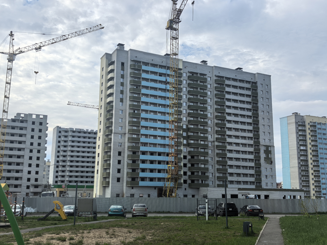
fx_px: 350
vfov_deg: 38.7
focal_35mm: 37
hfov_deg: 50.1
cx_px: 164
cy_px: 122
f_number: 2
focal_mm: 6.98
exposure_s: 1/6061
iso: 160
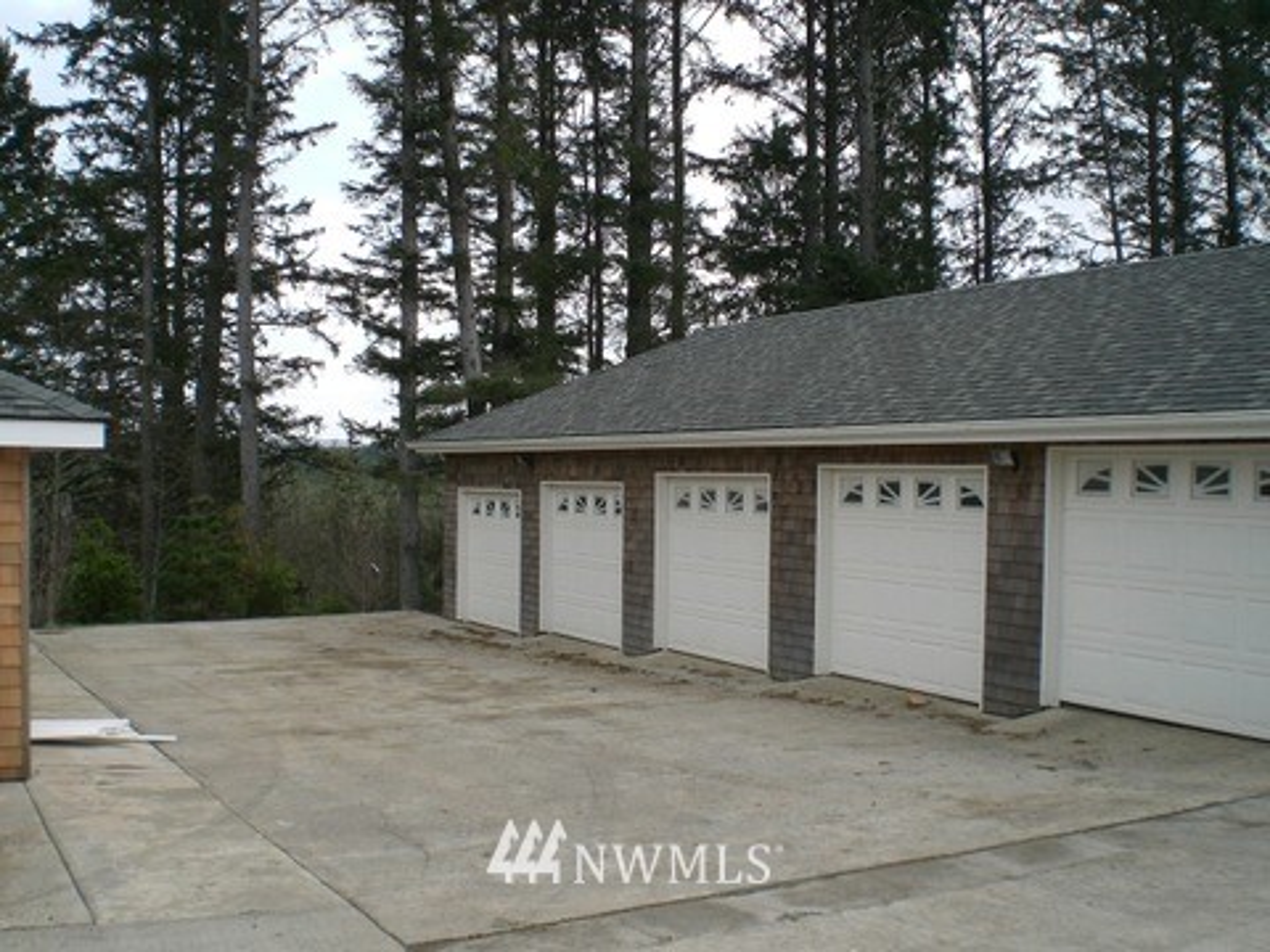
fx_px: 1394
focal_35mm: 38
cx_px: 635
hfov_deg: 49.0
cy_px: 476
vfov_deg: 37.7
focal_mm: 6.3
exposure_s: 1/160
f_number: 4.4
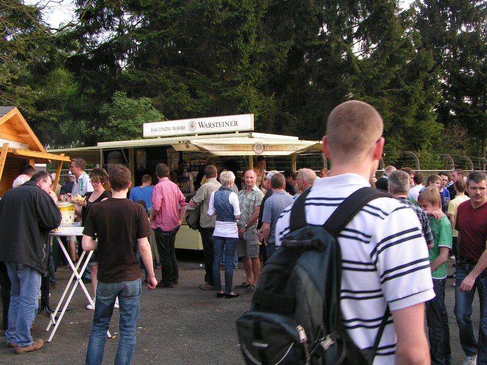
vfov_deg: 37.7
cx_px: 244
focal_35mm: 38
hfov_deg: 49.0
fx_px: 535
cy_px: 182
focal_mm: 5.8
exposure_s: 1/80
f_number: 5
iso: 50
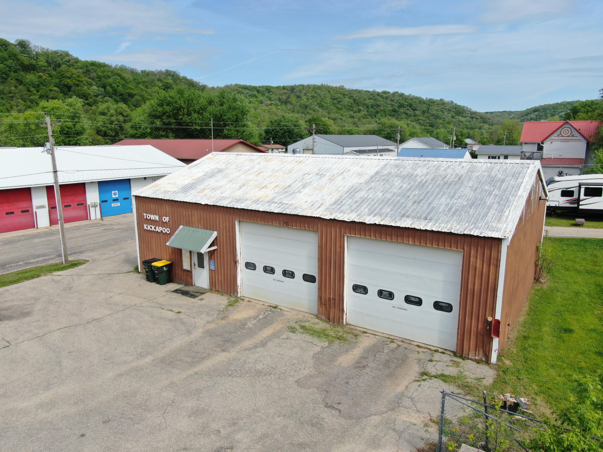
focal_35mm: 24
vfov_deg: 56.8
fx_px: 418
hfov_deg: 71.6
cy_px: 226
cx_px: 302
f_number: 2.8
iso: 100
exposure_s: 1/1250
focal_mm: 4.39
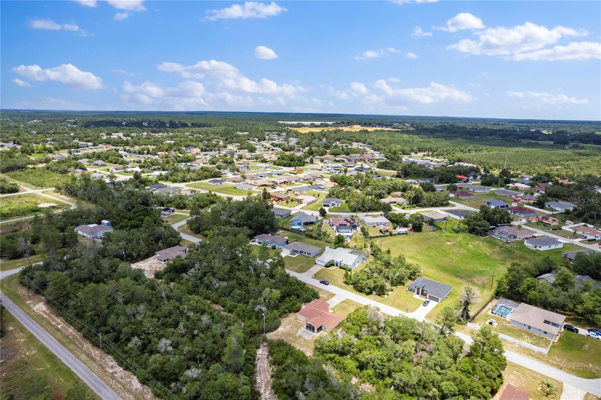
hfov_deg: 78.6
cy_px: 200
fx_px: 367
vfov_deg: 57.2
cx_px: 300
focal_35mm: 22
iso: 100
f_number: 2.8
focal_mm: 8.38
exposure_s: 1/1600
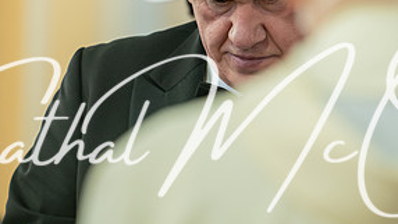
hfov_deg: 5.3
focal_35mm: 404
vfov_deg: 3.0
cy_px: 42
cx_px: 221
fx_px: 4264
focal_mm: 190
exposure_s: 1/125
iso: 1000
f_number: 2.8
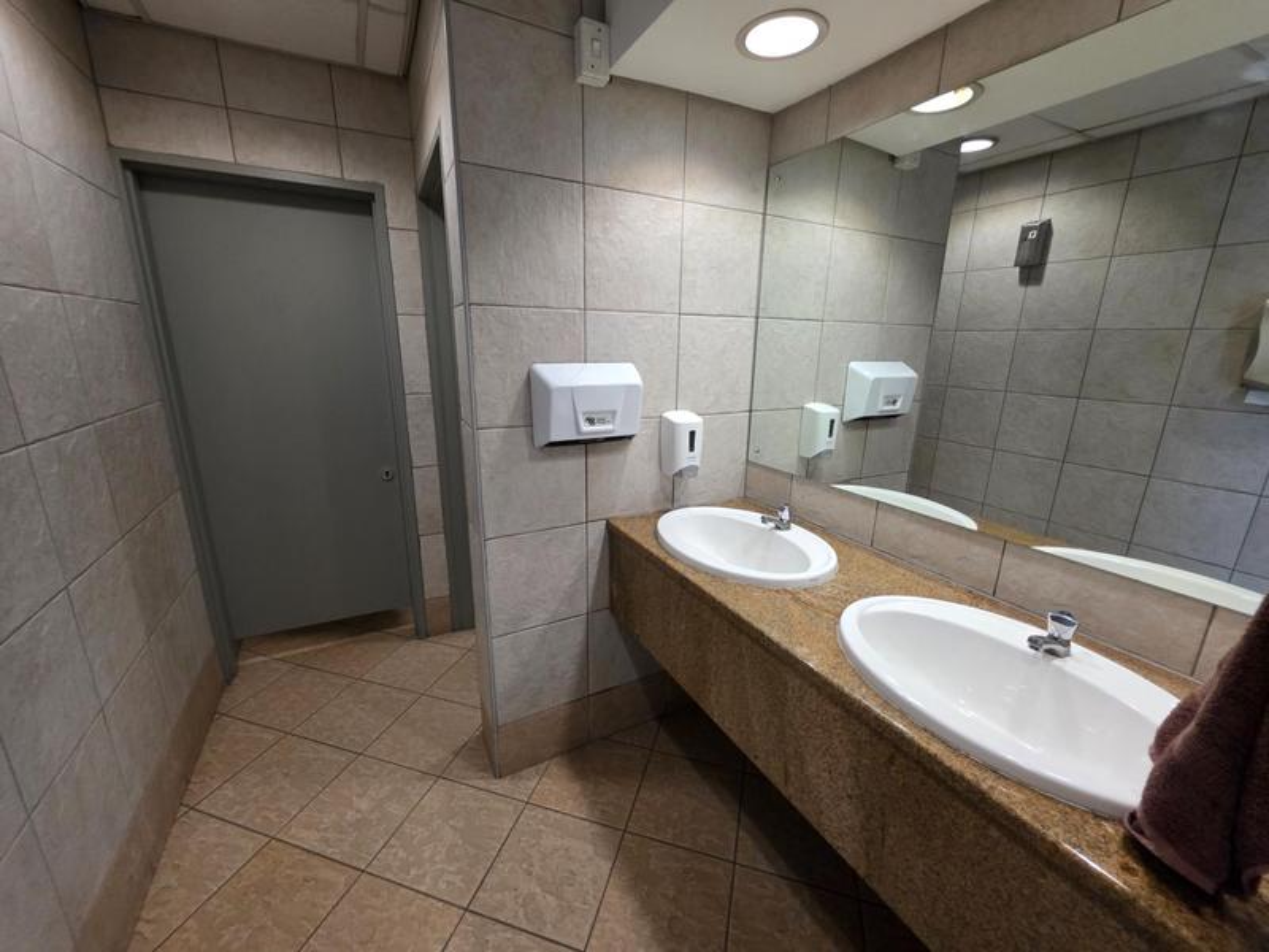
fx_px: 477
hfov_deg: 106.2
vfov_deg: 89.9
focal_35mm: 13
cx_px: 634
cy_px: 476
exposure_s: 1/50
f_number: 1.9
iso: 400
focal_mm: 2.2
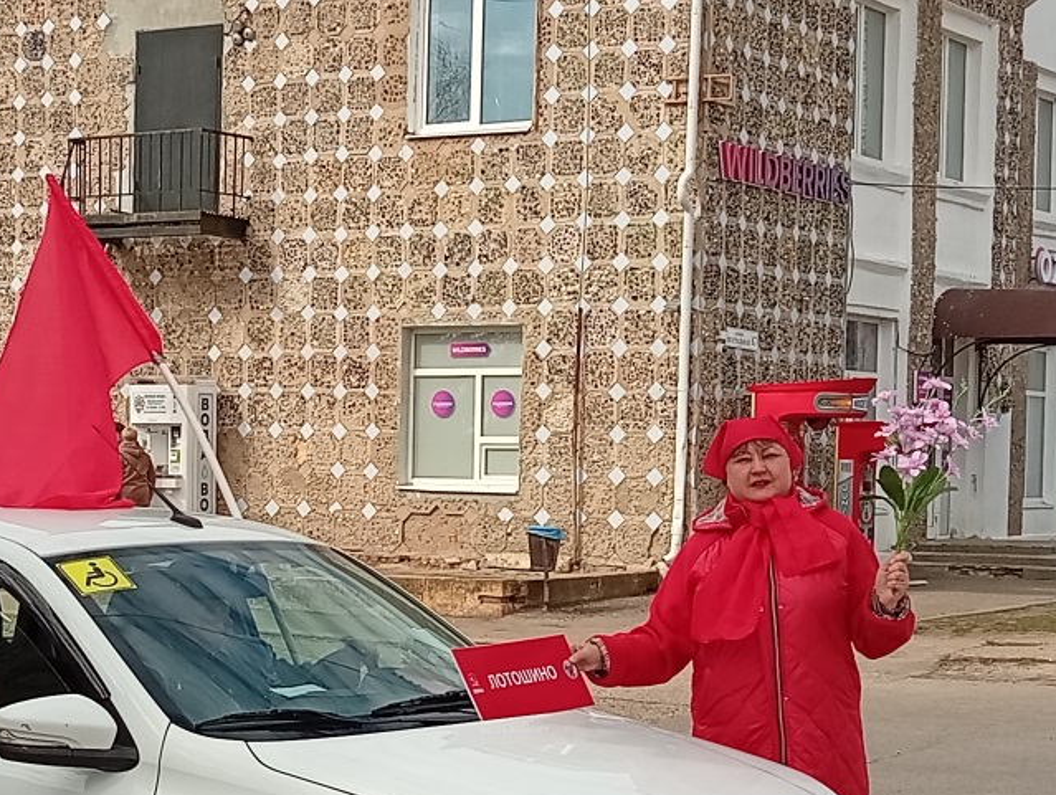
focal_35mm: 83
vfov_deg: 17.8
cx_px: 299
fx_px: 2535
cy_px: 555
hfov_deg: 23.4
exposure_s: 1/1307
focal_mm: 4.15
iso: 51
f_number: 1.8
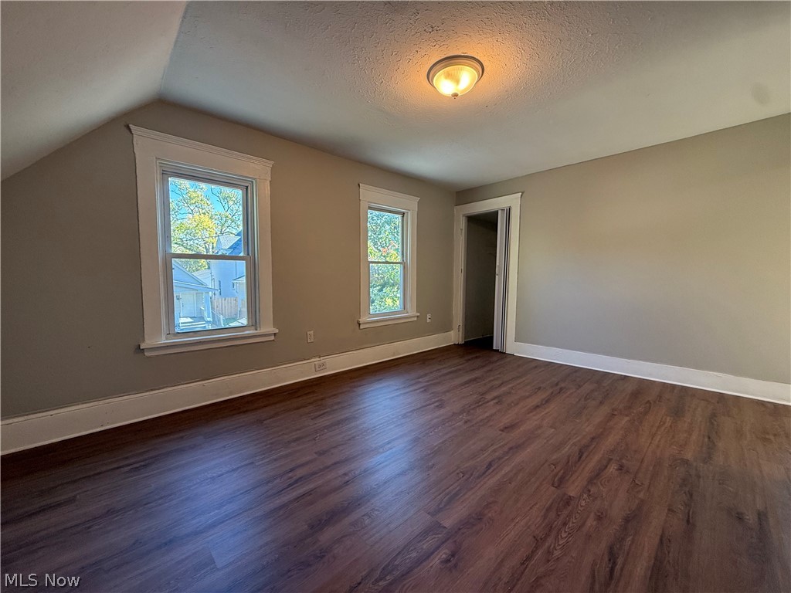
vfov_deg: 85.7
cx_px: 396
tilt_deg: -4.7
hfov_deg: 102.1
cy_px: 296
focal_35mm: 14
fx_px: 320
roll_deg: -1.0
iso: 200
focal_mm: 2.22
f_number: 2.2
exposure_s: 1/120
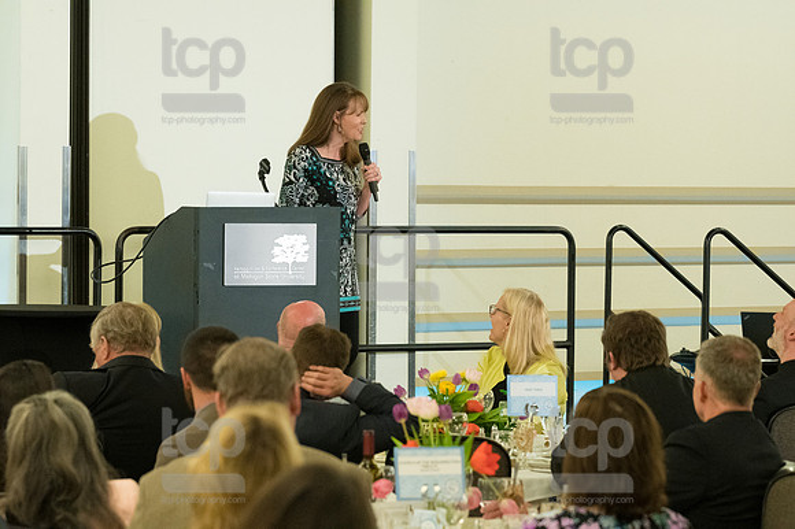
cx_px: 398
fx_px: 3377
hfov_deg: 13.4
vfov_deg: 9.0
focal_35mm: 153
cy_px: 264
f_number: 4.5
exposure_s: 1/400
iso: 3200
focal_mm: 102
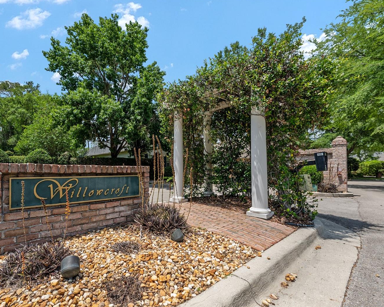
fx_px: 182
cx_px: 157
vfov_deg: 80.4
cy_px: 153
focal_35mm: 16
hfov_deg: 92.1
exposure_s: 1/1000
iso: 500
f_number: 7.1
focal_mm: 14
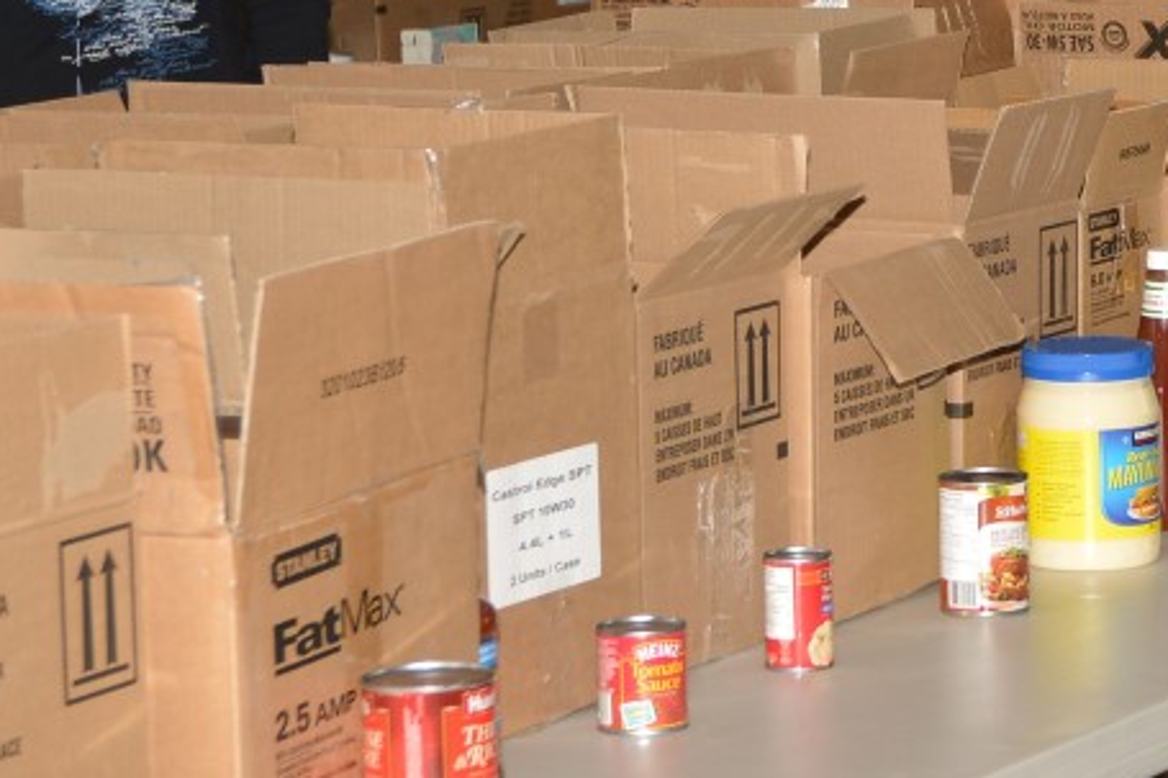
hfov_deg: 11.9
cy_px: -5
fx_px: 5546
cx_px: 1209
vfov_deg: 8.0
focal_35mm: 171
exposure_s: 1/250
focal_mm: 48
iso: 320
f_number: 6.3
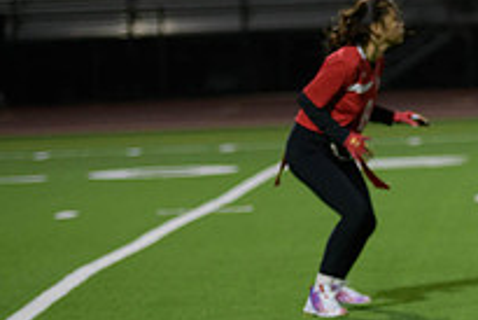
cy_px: 162
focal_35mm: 277
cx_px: 578
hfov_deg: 7.4
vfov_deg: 5.0
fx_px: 3680
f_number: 2.8
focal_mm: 98
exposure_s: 1/640
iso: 2000
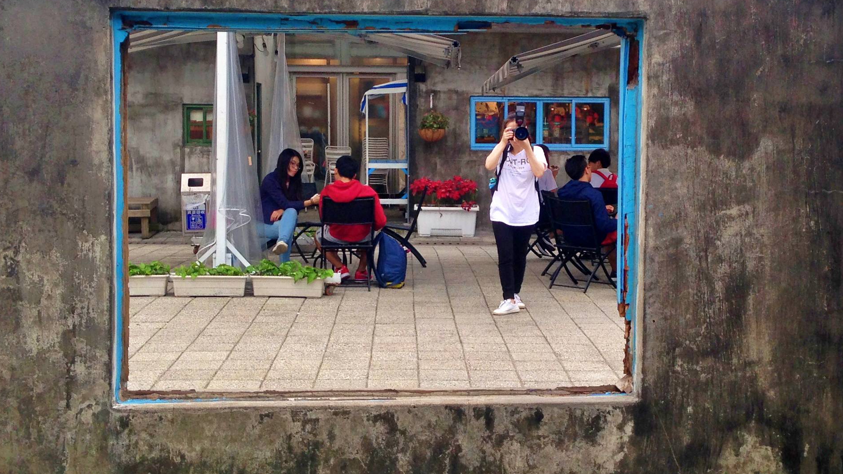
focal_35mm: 62
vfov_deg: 19.4
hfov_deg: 33.7
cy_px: 218
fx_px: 1386
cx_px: 509
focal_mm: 4.12
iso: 50
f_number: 2.4
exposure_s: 1/60
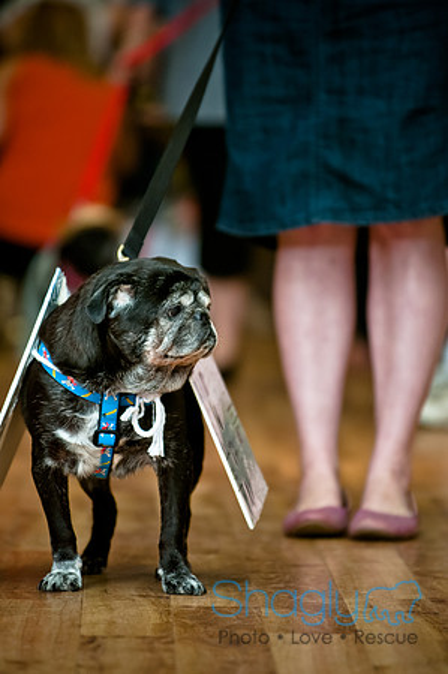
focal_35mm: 300
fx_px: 5613
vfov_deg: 6.9
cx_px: 224
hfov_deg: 4.6
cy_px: 337
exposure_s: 1/200
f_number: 2.8
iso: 200
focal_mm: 200
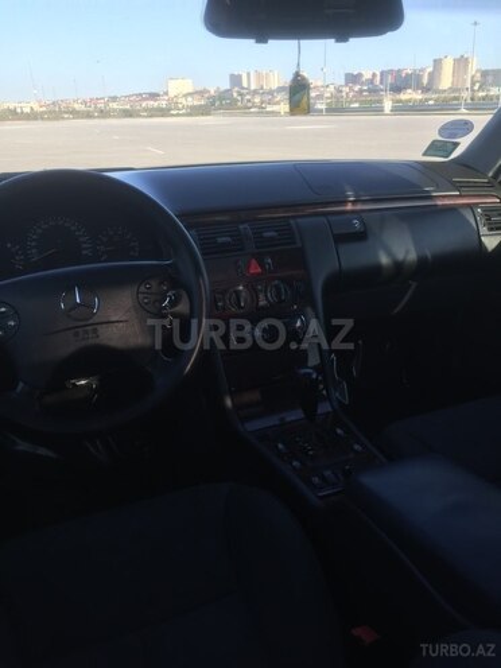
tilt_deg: -19.6
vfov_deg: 61.7
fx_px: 560
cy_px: 334
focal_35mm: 29
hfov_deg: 48.2
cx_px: 250
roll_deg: +2.9
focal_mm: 4.15
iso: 32
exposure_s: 1/388
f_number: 2.2
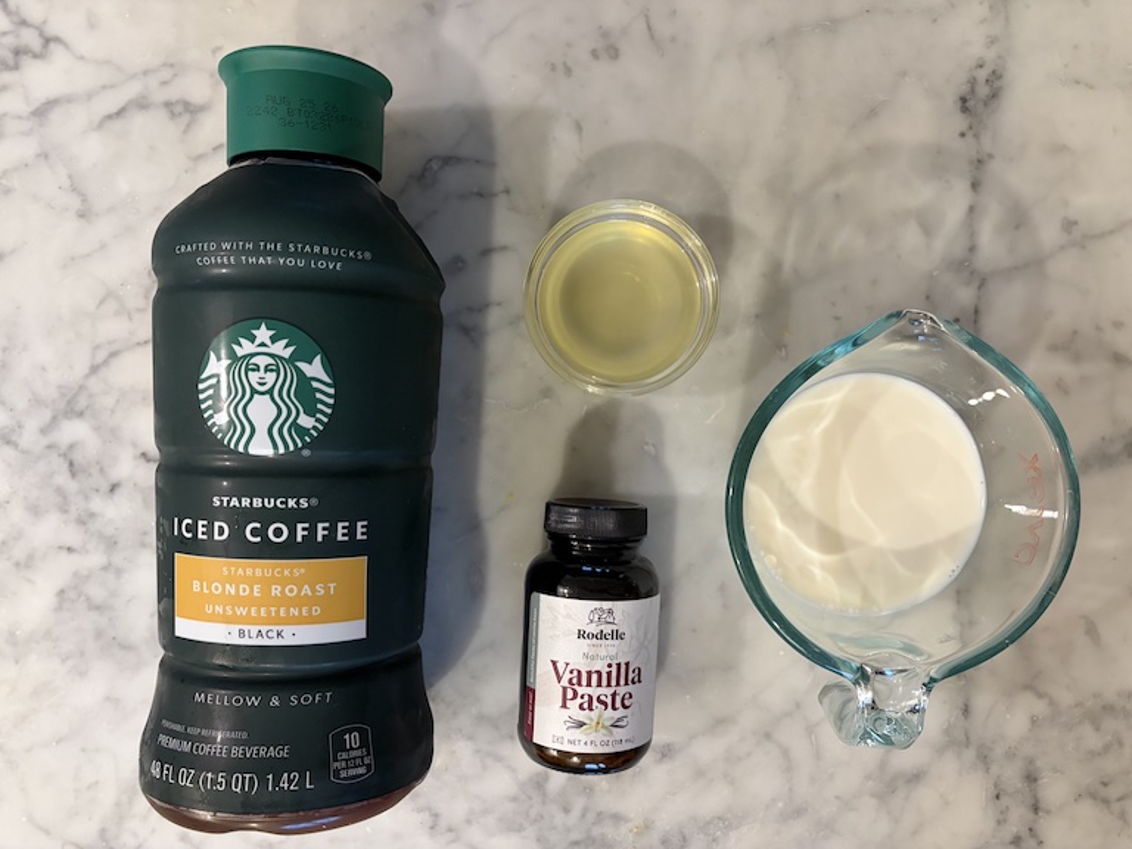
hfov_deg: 67.3
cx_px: 566
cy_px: 424
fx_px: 850
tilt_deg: -88.7
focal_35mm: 26
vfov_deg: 53.1
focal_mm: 5.96
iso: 320
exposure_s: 1/60
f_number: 1.6
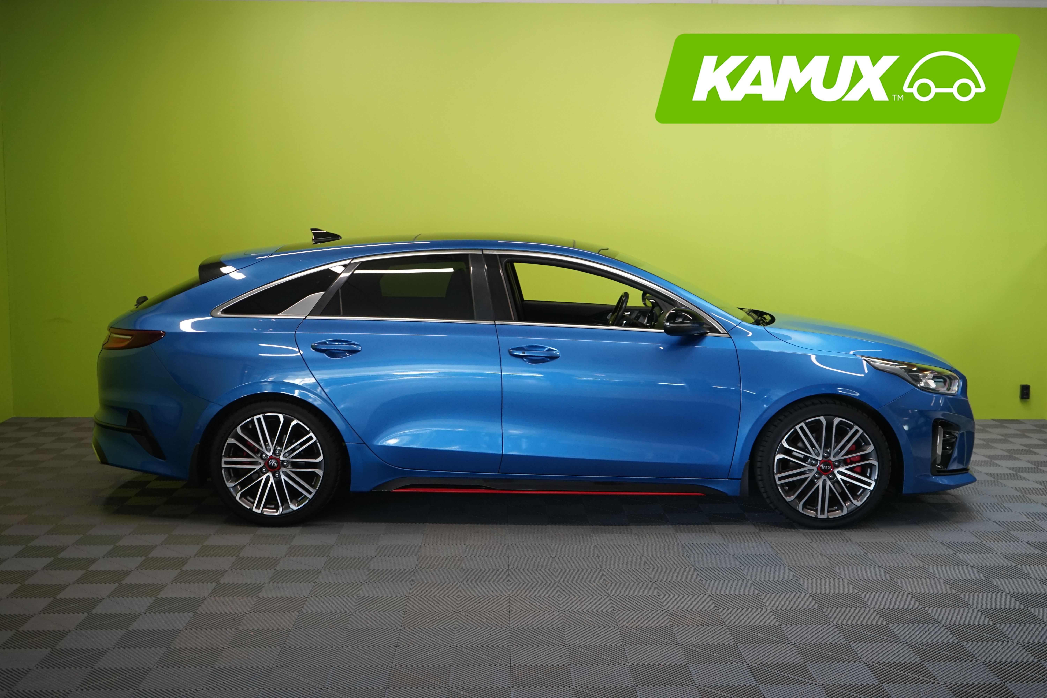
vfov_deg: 31.9
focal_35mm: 42
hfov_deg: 46.4
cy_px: 349
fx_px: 1221
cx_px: 524
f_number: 7.1
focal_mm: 42
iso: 1250
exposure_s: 1/30
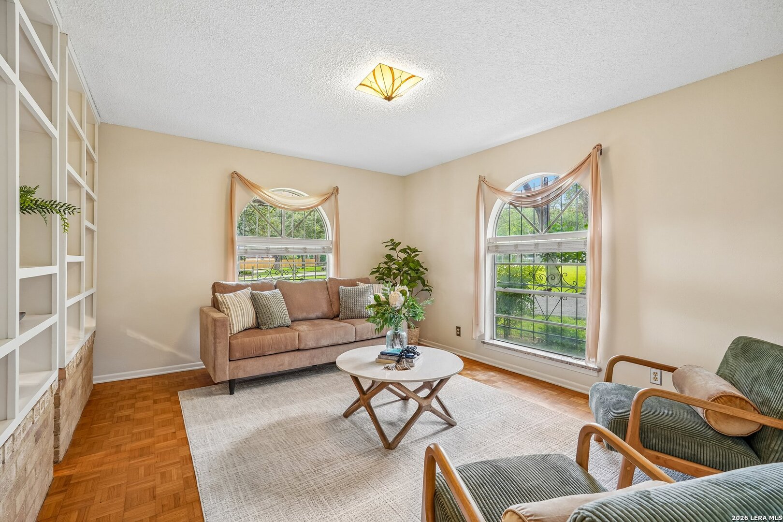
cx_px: 392
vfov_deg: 73.7
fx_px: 348
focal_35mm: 16
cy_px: 261
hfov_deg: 96.7
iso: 400
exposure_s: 1/20
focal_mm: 16
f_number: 8
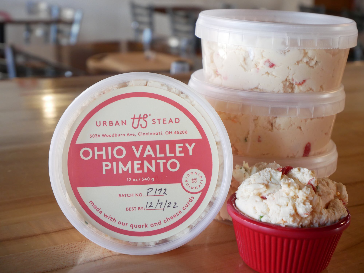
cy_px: 136
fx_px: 673
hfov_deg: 30.3
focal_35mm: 64
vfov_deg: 23.0
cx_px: 182
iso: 1600
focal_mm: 32
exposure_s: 1/30
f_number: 5.6
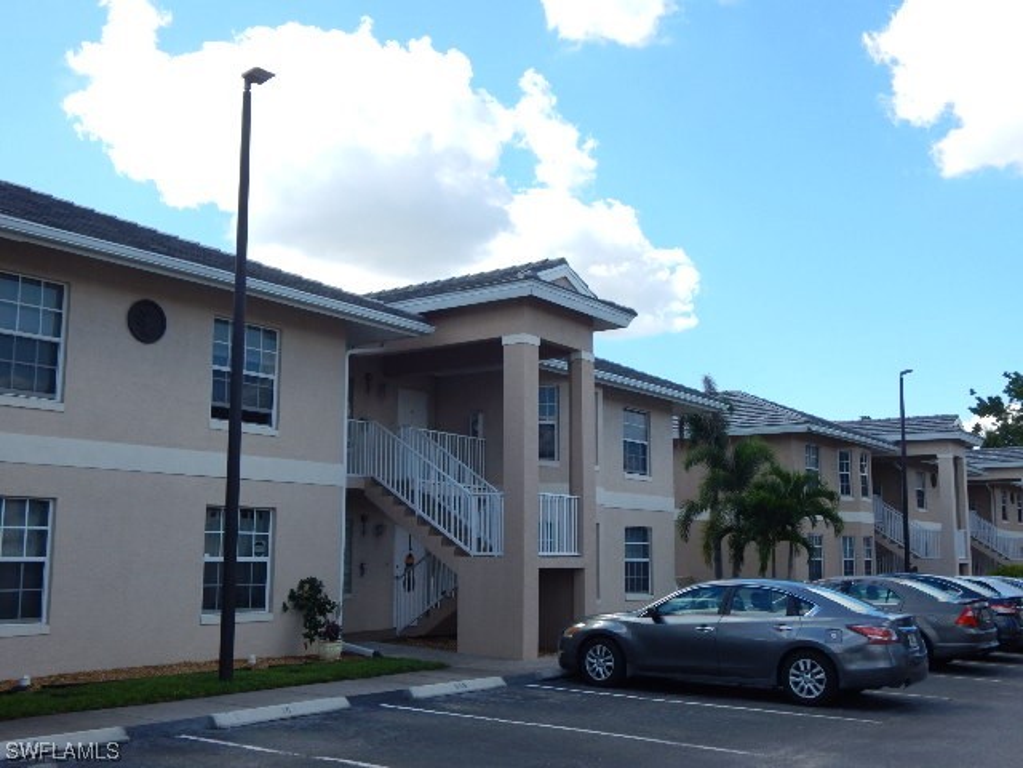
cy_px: 384
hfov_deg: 49.0
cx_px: 512
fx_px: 1123
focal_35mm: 38
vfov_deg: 37.7
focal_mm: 6.8
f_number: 3.4
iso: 125
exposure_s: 1/800
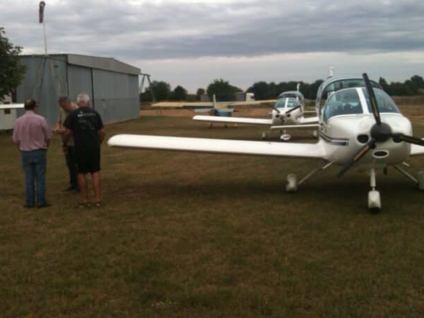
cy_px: 151
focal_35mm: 37
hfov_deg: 50.1
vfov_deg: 38.7
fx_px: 453
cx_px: 210
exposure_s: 1/787
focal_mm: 3.85
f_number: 2.8
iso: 64
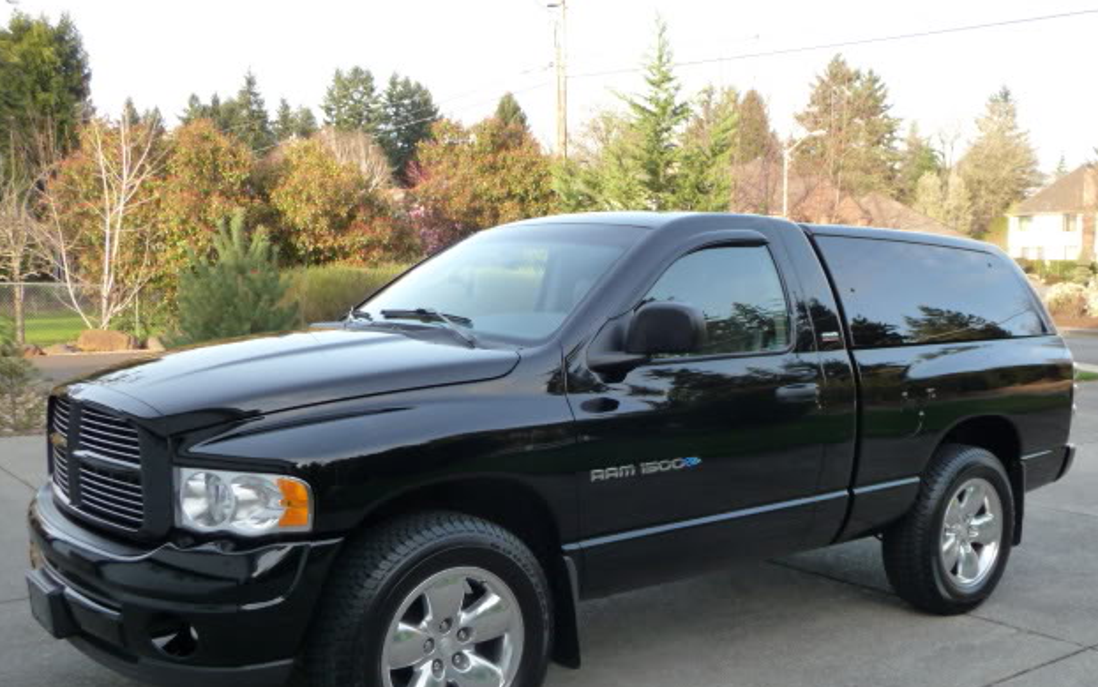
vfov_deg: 35.3
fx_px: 1077
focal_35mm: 36
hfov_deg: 54.0
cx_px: 561
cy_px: 387
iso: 160
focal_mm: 4.7
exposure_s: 1/100
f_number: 3.3
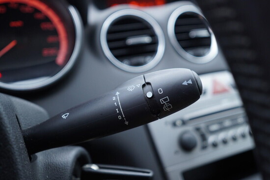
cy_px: 90
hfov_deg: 53.1
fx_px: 270
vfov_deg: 36.9
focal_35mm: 36
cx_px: 135
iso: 200
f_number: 2.8
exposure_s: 1/40
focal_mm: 24
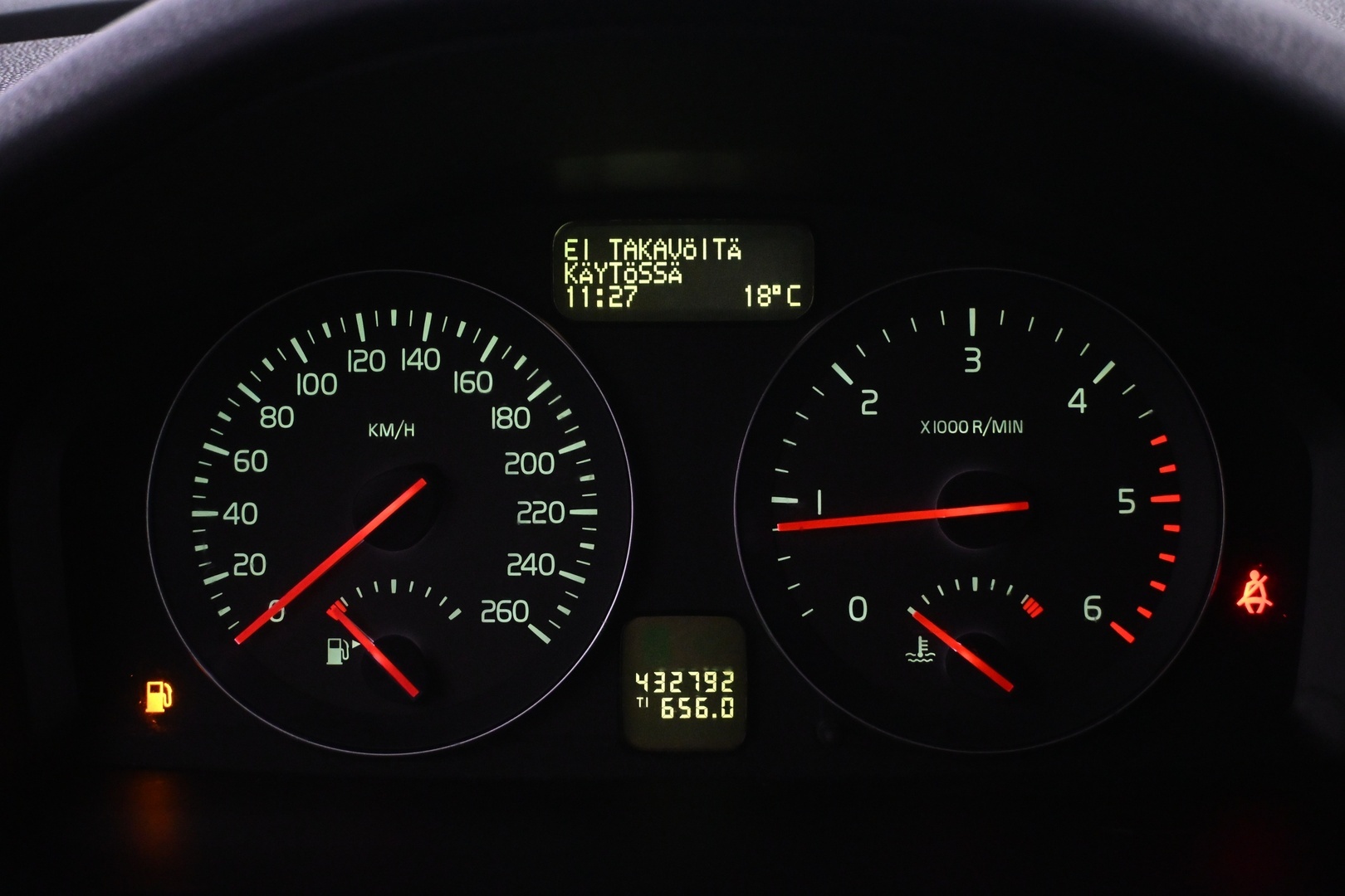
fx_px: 2241
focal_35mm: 60
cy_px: 448
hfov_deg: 33.4
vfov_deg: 22.6
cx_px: 672
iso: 3600
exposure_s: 1/60
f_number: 5.6
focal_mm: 40
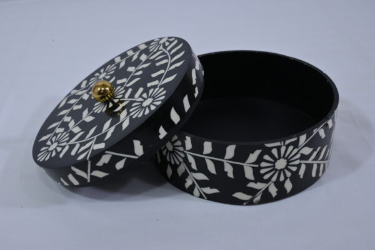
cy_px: 125
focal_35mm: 45
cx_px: 188
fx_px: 468
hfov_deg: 43.6
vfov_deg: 29.8
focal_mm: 45
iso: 640
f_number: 9
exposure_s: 1/125
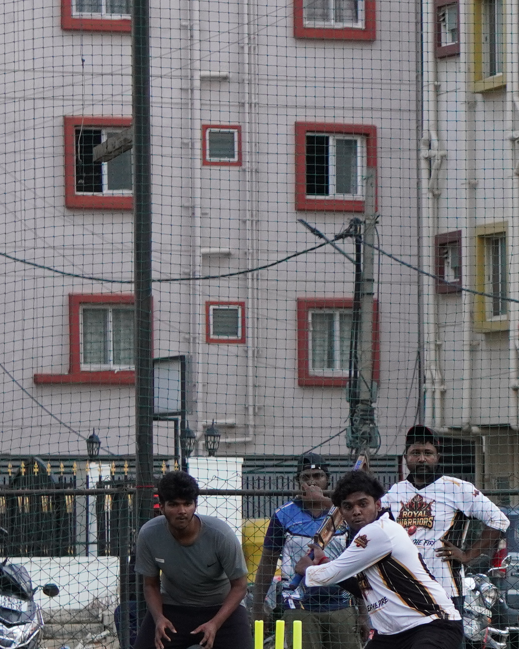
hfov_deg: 5.8
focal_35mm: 265
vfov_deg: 7.3
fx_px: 5080
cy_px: 549
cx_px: 767
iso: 800
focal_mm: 55
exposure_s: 1/1000
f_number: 4.5
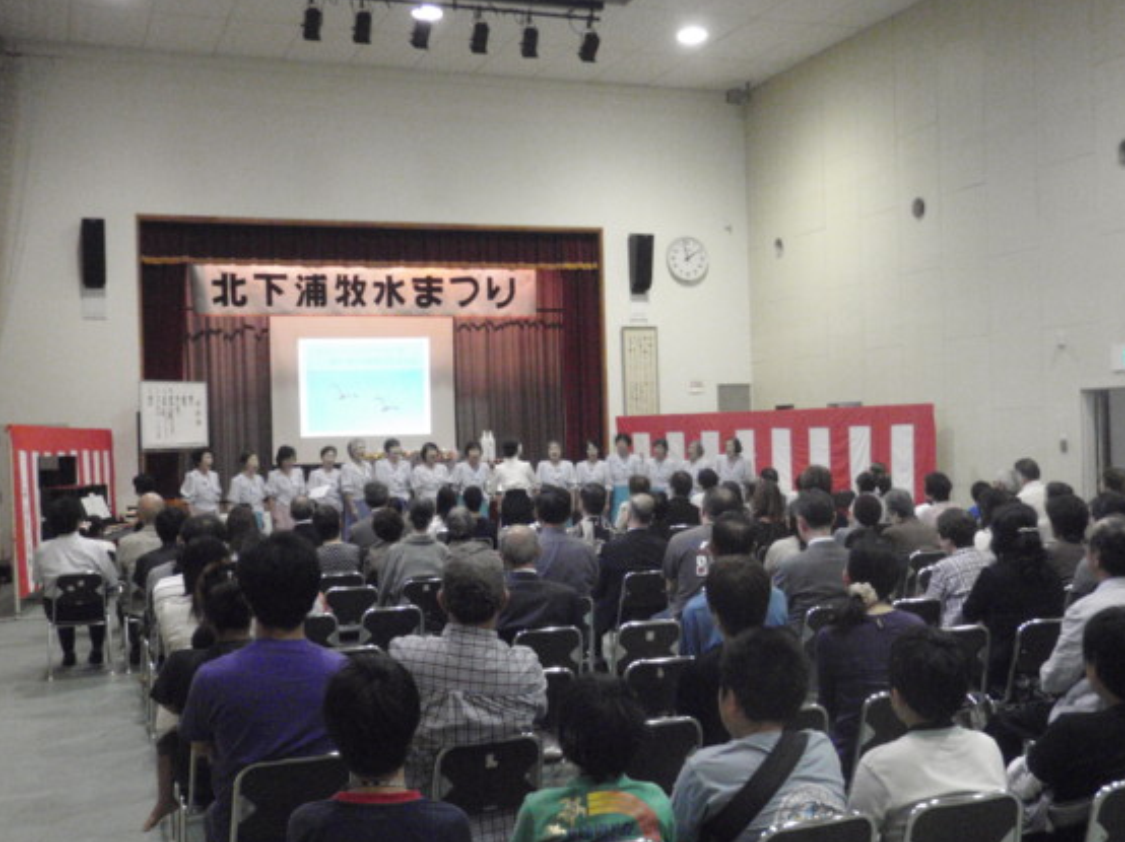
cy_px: 448
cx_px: 591
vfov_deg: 36.8
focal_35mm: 39
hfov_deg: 47.9
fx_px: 1267
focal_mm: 6.53
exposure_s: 1/30
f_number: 4.1
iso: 800
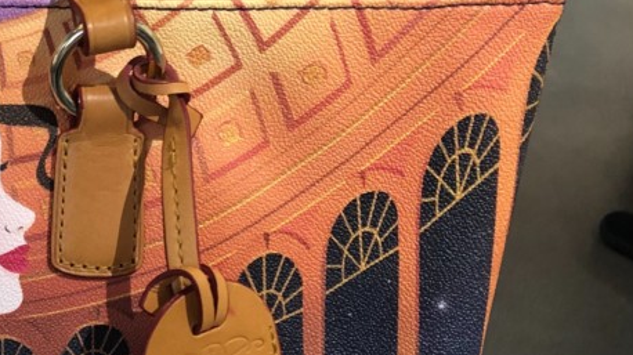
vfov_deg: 14.7
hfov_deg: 23.8
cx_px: -156
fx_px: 1342
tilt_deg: -40.3
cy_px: 401
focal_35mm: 80
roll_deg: -1.5
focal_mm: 3.99
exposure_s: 1/30
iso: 40
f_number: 1.8
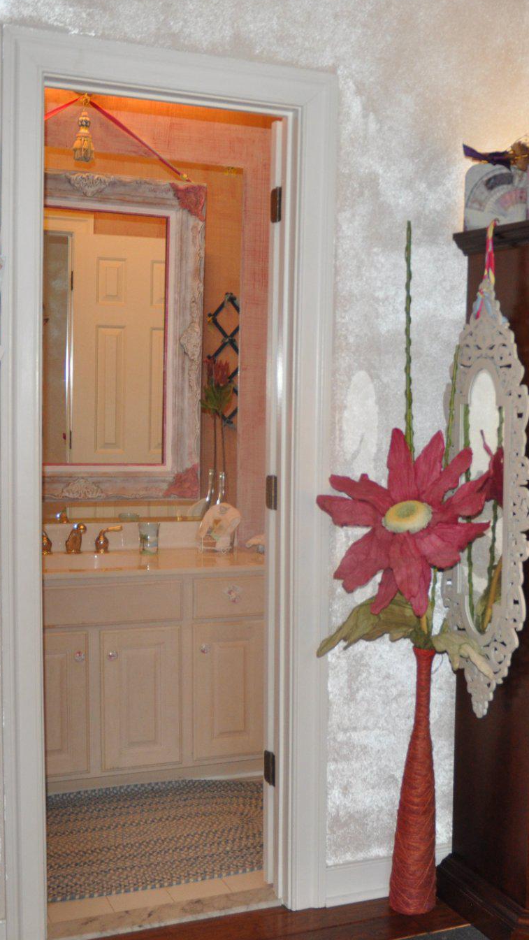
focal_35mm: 43
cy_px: 465
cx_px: 485
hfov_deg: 26.7
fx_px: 1072
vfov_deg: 47.4
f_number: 3.5
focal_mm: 18
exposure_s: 1/90
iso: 800
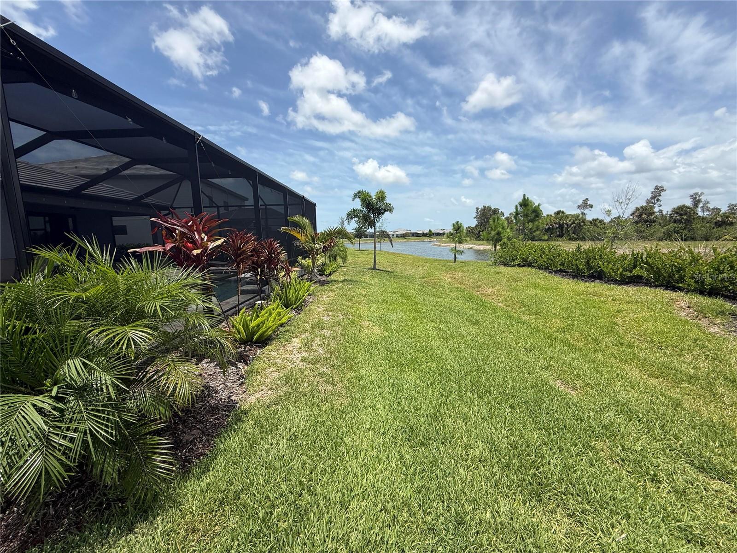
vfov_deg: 85.7
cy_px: 276
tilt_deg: -8.1
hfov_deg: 102.1
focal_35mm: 14
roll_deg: +0.9
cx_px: 368
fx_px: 298
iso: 50
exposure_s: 1/2410
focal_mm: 2.22
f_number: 2.2
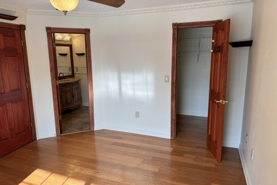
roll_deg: +0.7
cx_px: 139
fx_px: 192
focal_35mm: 25
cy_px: 91
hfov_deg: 71.5
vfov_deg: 51.3
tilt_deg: -10.6
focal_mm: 6.76
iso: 64
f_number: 1.78
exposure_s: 1/226
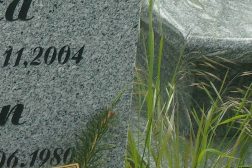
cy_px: 52
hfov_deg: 9.9
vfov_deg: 6.8
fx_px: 1421
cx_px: -84
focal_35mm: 203
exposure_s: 1/45
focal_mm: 9.5
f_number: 13.1
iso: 80
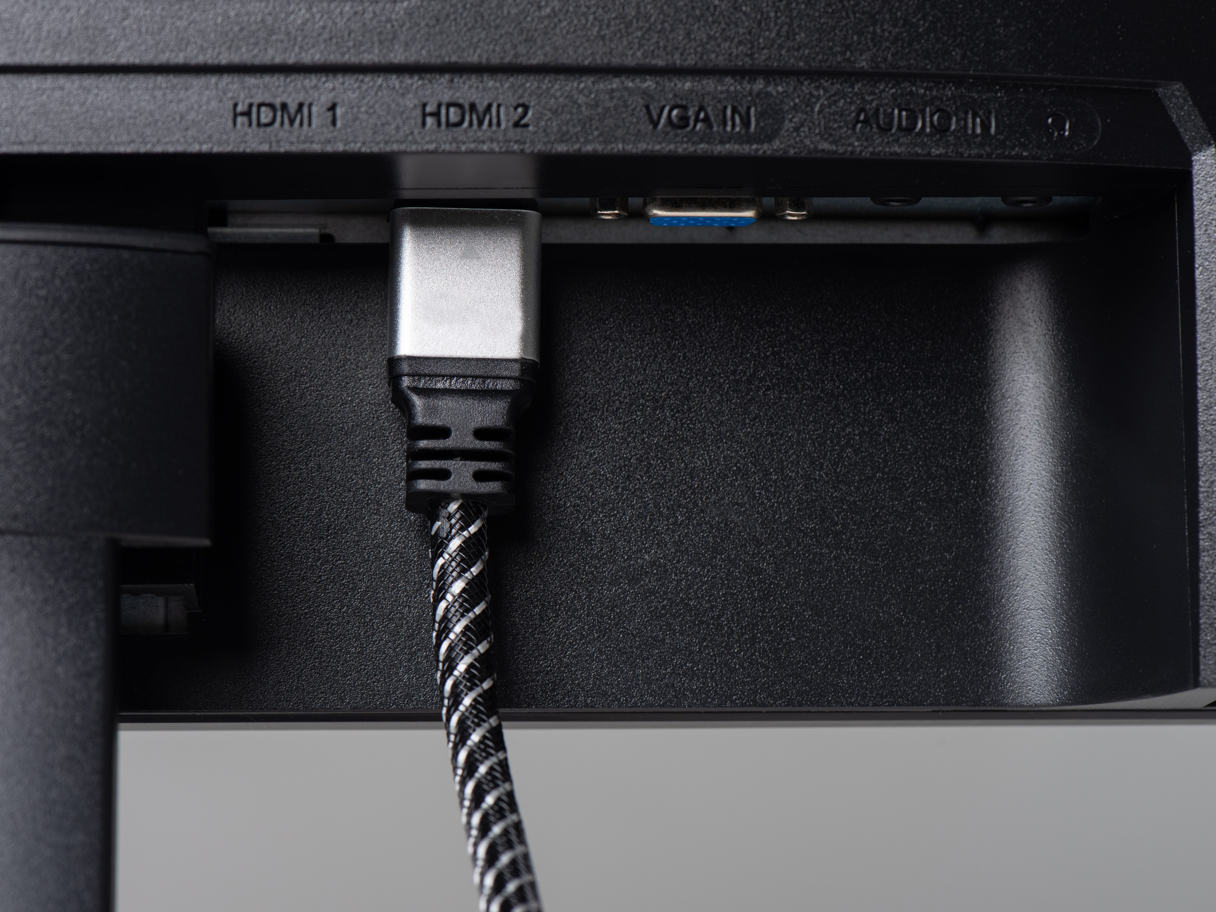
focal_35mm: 114
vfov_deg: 13.0
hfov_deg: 17.3
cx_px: 560
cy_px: 456
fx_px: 4005
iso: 200
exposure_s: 1/125
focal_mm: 105
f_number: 10
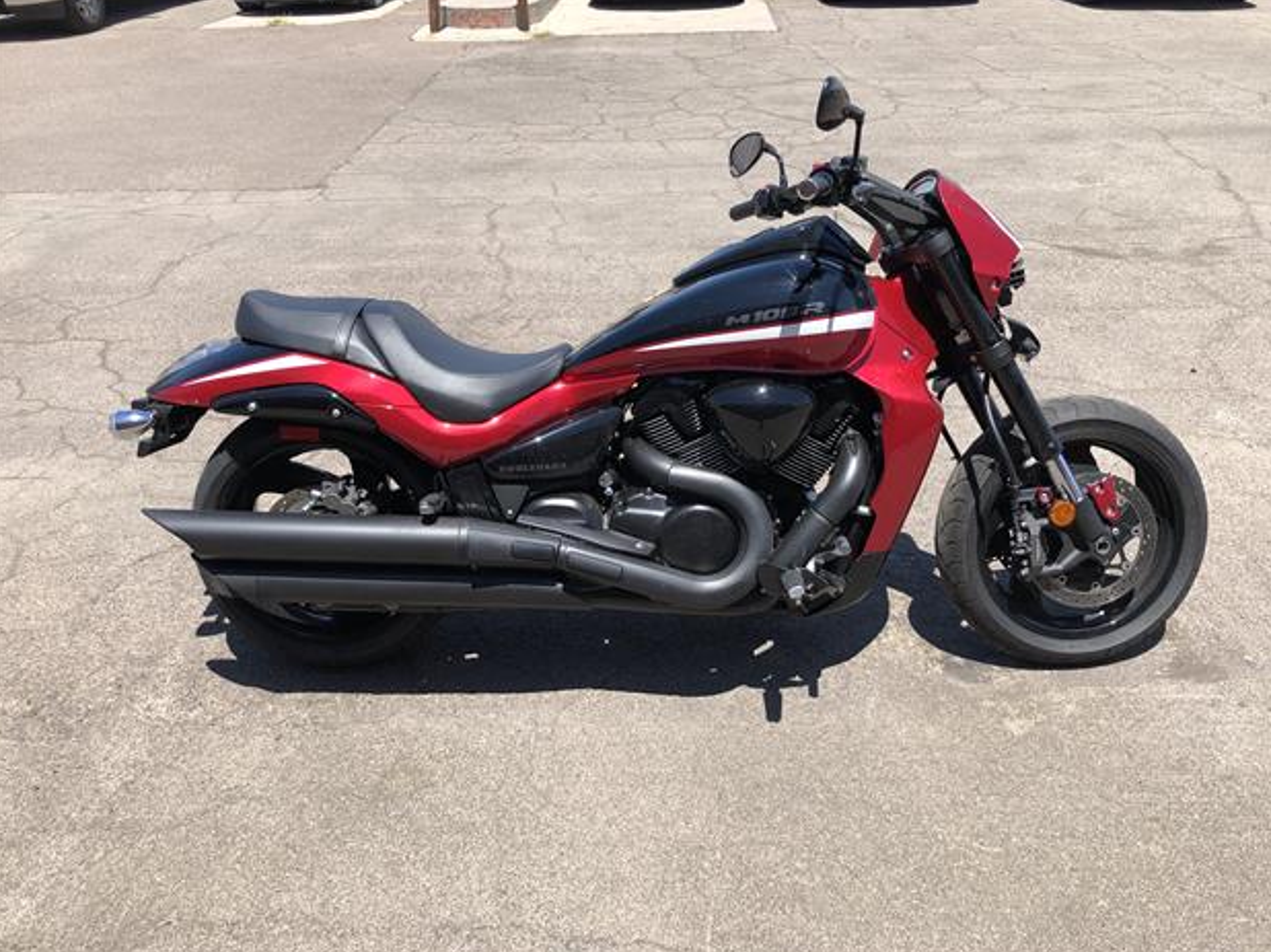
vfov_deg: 48.2
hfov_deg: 61.7
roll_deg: -0.1
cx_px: 648
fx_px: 1064
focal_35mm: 29
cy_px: 485
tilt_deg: -30.4
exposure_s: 1/1245
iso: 20
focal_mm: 3.99
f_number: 1.8
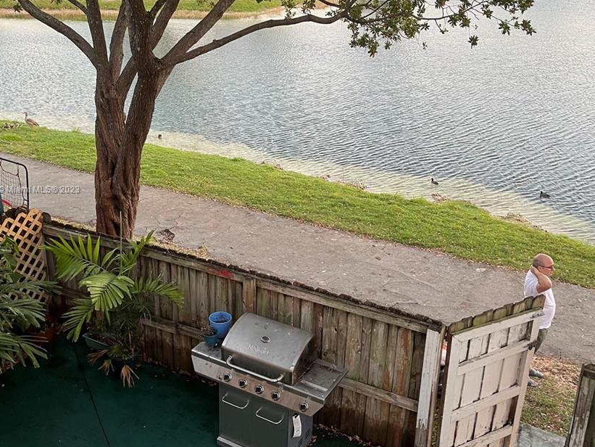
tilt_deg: -23.8
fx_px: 653
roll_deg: +1.1
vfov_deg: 37.6
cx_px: 273
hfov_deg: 48.9
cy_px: 190
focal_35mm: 38
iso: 100
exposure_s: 1/60
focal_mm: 5.1
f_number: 1.6
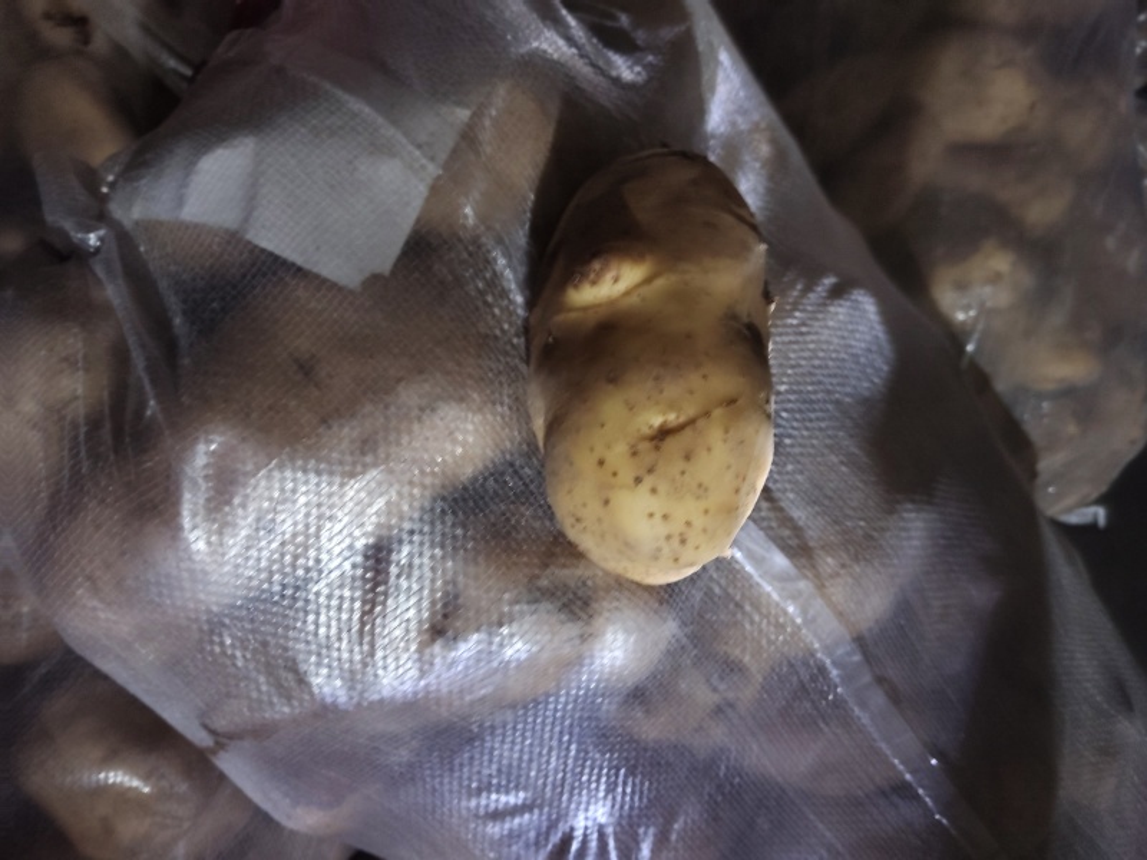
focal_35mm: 27
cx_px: 574
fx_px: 895
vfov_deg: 51.4
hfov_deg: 65.3
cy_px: 430
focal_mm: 4.05
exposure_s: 1/50
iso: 1463
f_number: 1.8
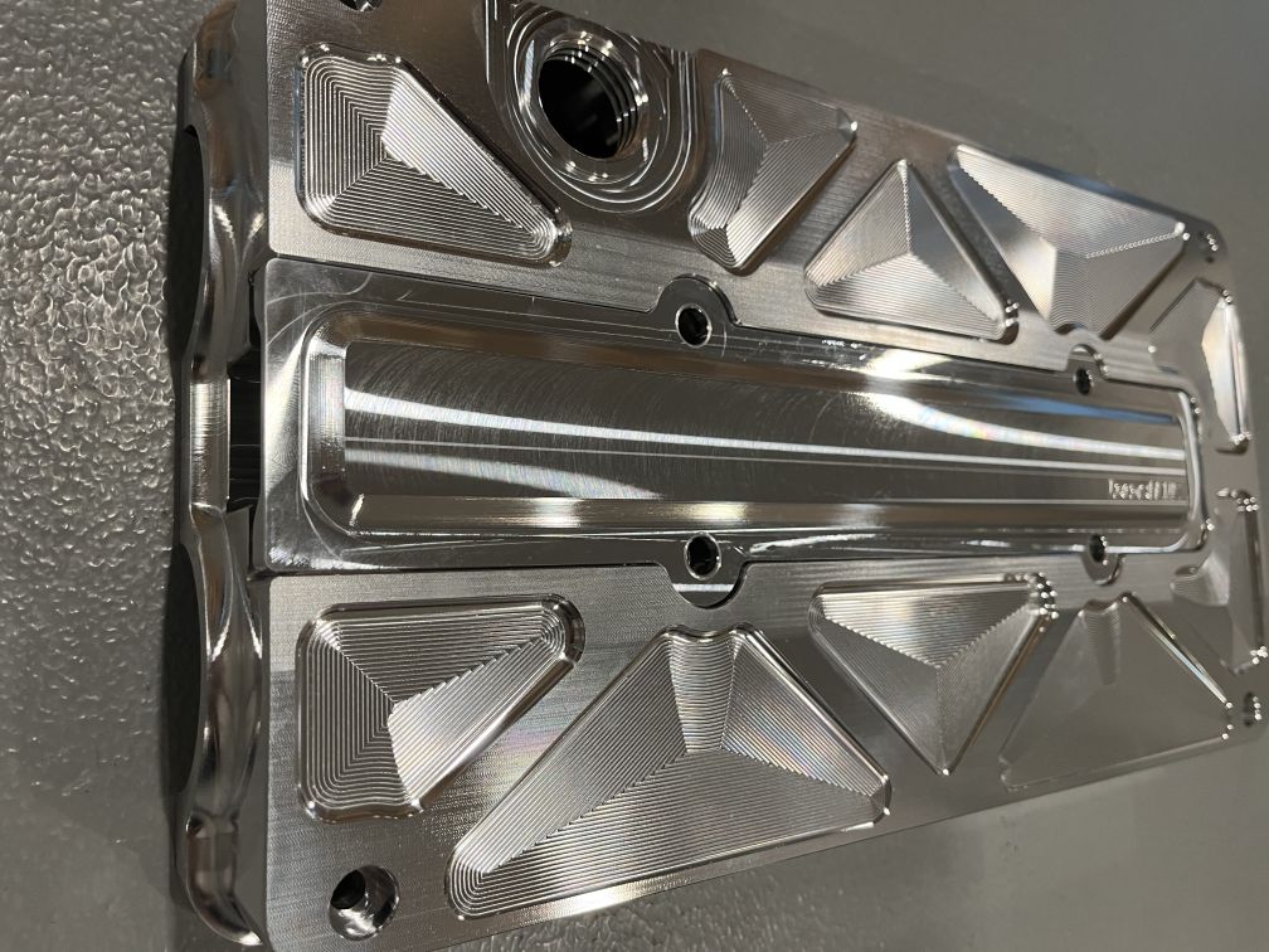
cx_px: 634
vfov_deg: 53.1
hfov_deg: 67.3
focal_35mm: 26
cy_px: 476
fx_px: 953
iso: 125
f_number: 1.6
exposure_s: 1/60
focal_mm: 5.1
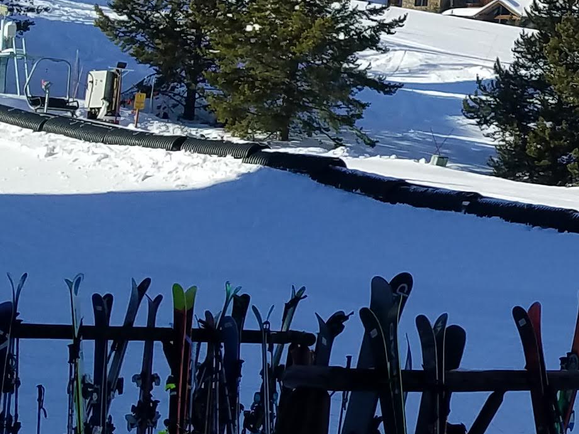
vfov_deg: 12.7
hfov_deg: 15.0
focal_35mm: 114
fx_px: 1907
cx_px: 1047
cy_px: -55
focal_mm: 4.2
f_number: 1.7
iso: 50
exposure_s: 1/3440
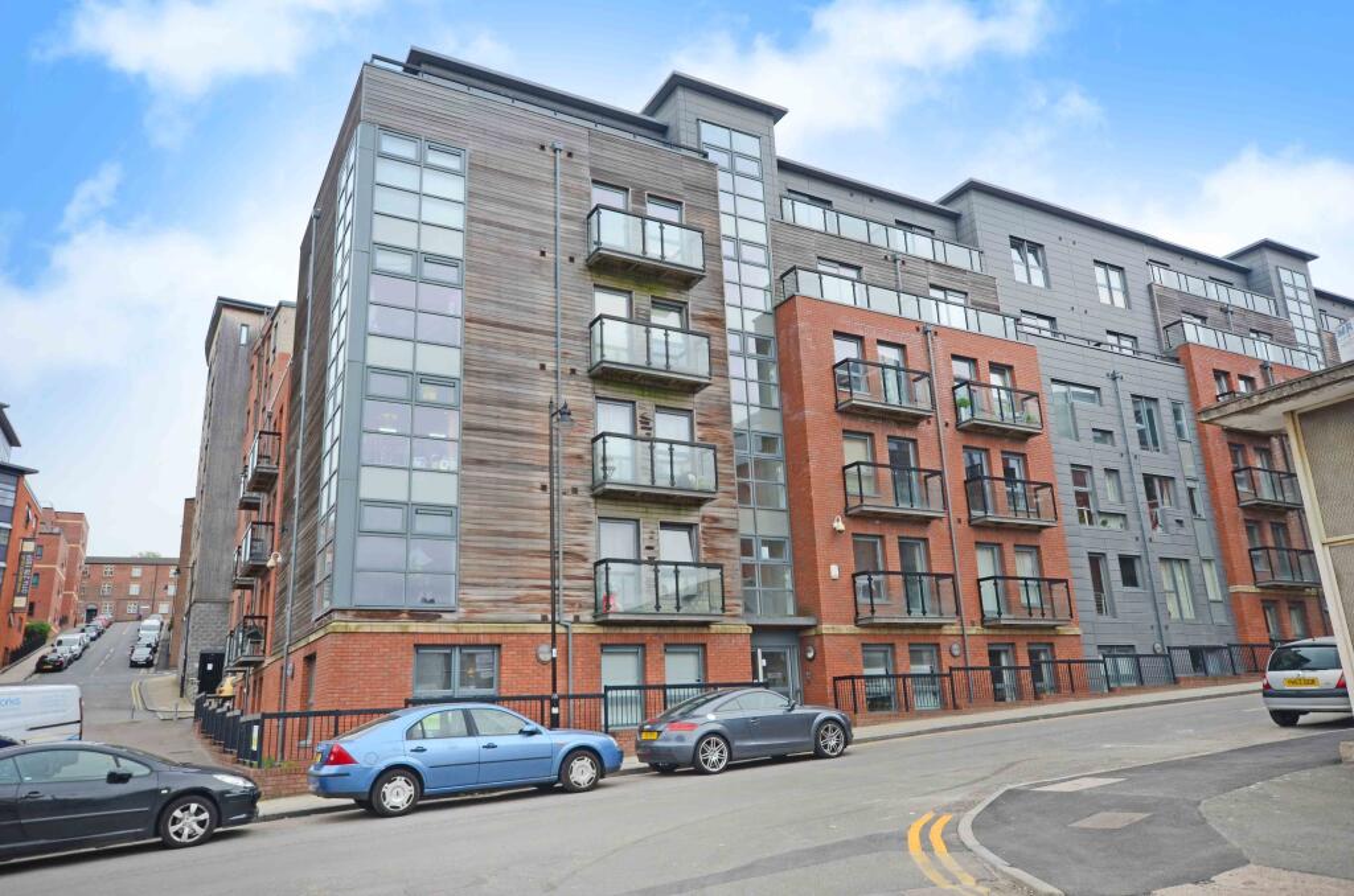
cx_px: 677
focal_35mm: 24
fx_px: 901
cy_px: 448
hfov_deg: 73.9
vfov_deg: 52.9
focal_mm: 16
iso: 320
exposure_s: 1/200
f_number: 8
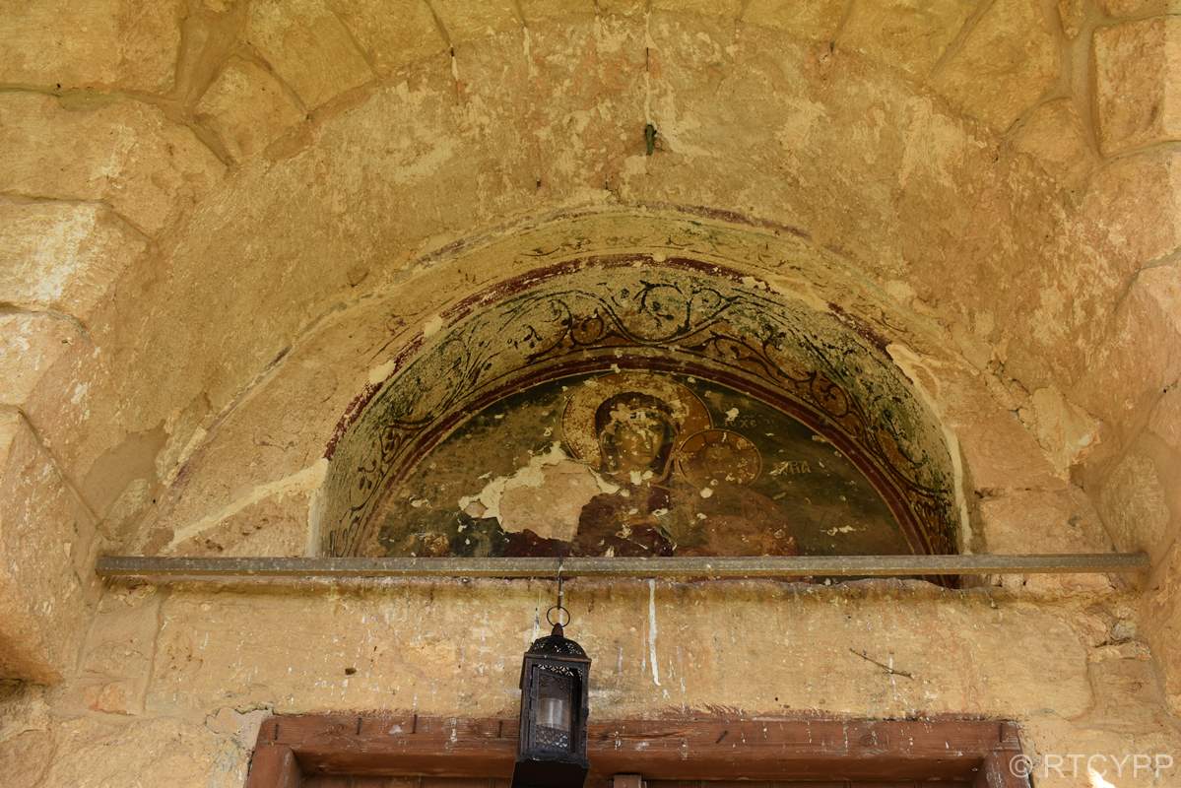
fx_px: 1083
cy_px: 394
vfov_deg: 40.0
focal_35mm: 33
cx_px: 590
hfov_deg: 57.2
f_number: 8
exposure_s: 1/250
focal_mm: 22
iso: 200
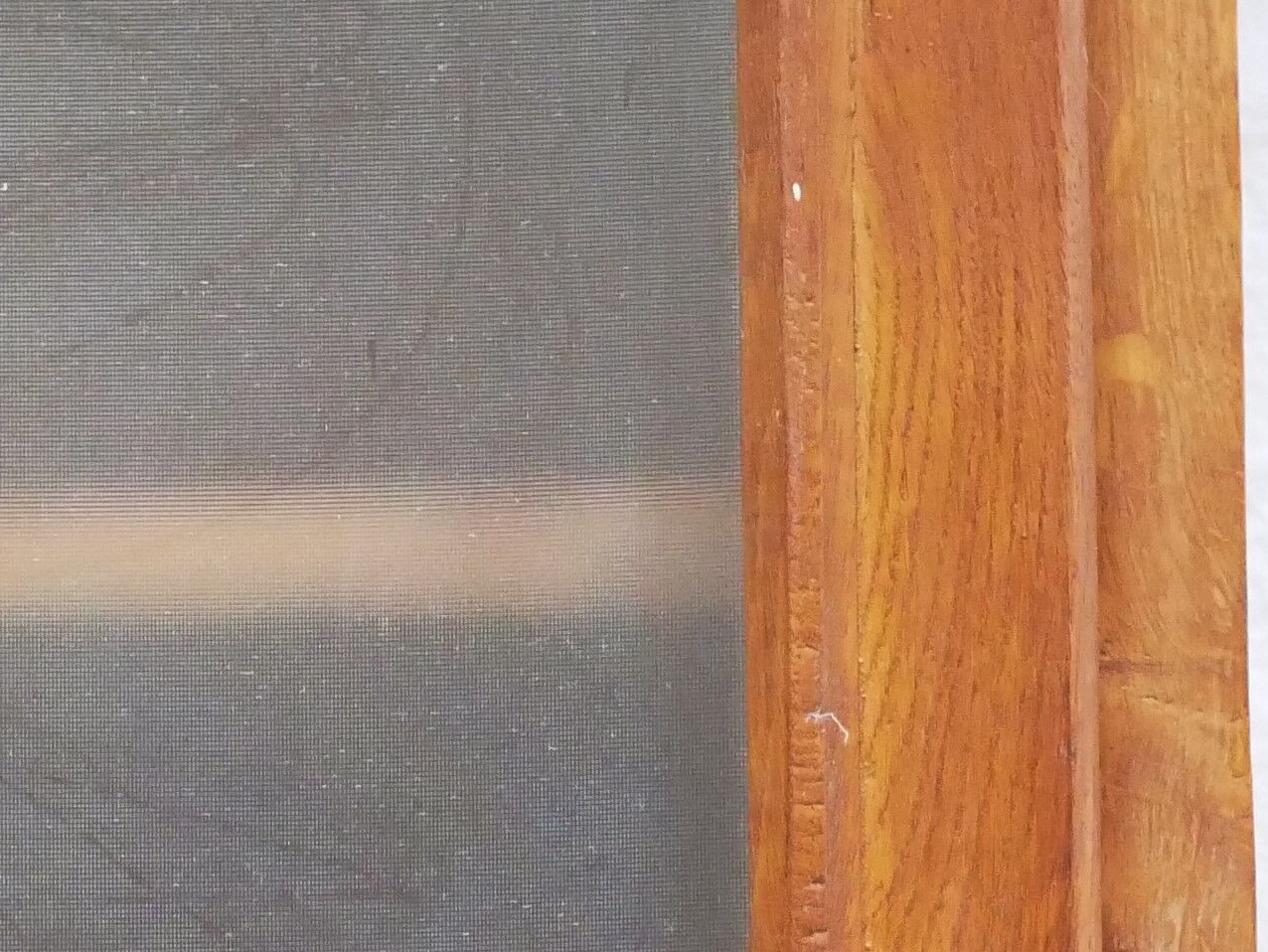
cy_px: 1261
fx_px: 5277
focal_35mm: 144
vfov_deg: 10.1
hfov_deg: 13.7
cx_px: 331
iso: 3200
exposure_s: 1/50
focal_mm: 20
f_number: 1.7
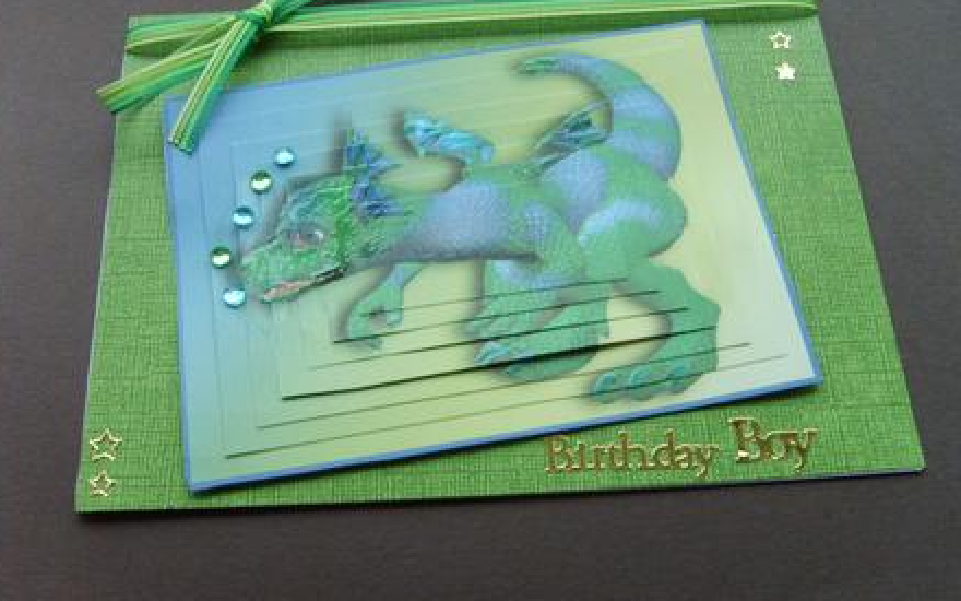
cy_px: 254
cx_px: 476
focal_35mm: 38
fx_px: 995
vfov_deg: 33.5
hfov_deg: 51.5
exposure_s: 1/30
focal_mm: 5.8
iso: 140
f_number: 2.8
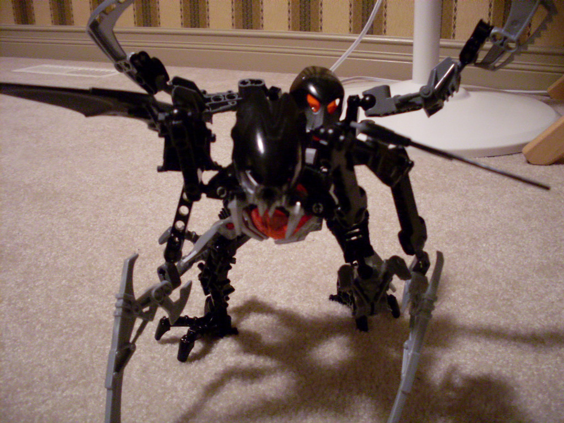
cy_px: 212
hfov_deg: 49.0
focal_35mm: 38
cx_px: 282
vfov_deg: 37.7
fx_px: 619
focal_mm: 6.3
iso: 200
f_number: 2.8
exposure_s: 1/8
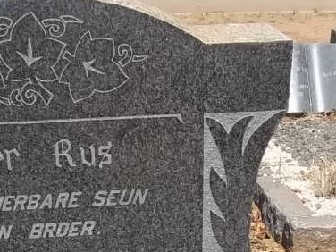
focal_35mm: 102
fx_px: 990
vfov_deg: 13.7
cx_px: 158
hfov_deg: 19.3
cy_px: 370
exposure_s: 1/500
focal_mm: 5.7
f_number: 5.5
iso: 80
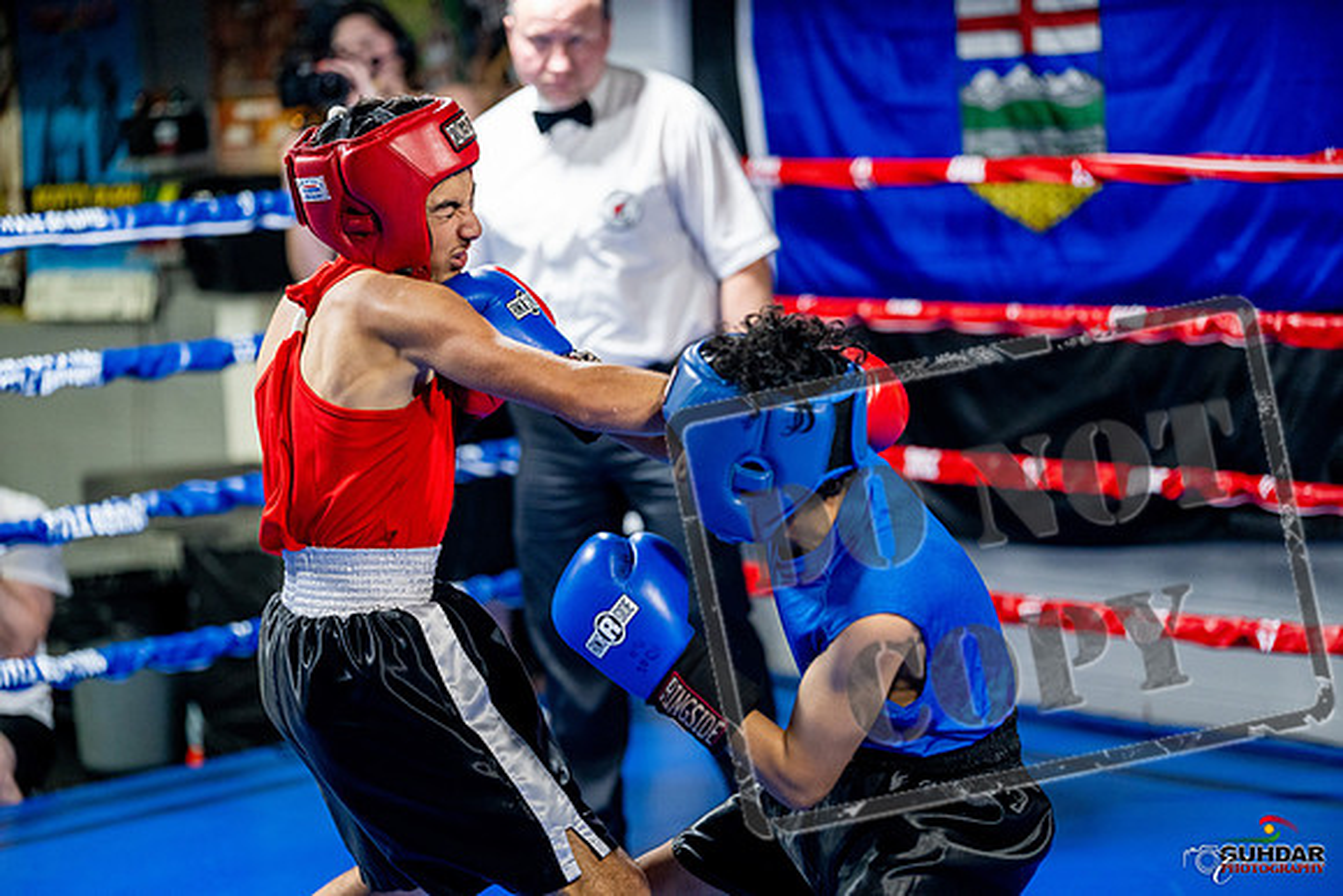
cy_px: 448
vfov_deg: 15.2
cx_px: 672
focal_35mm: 90
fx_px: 3358
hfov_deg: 22.6
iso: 4000
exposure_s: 1/800
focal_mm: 90
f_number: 2
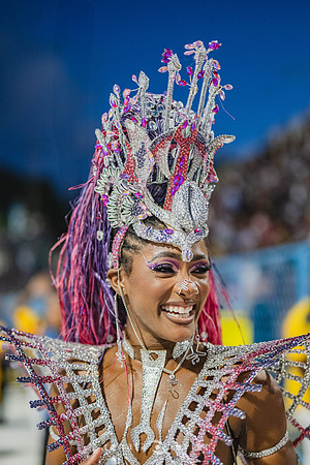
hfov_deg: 27.0
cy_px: 232
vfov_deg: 39.6
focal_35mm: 50
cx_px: 155
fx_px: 646
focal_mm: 50
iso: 2000
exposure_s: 1/1600
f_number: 1.2
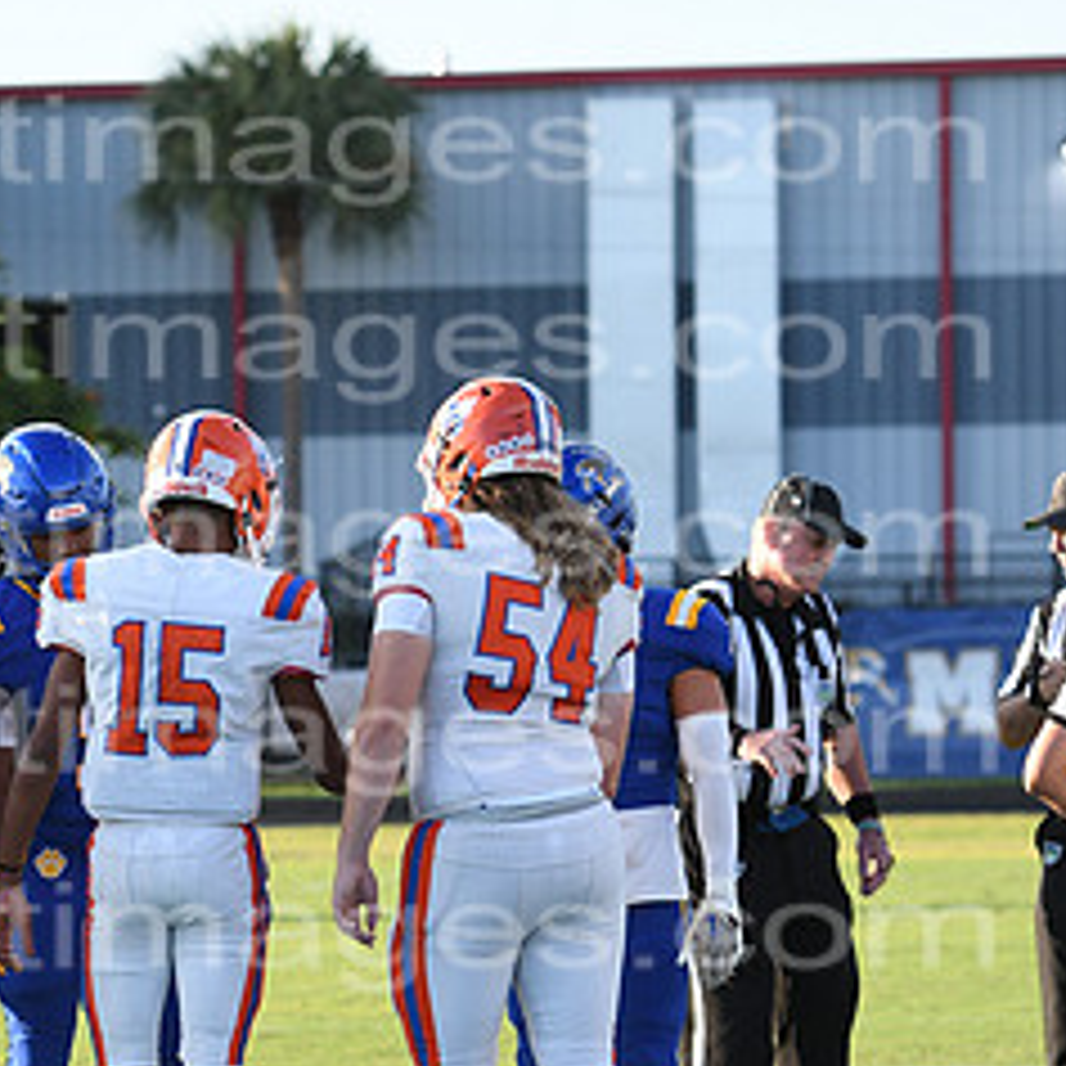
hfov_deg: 5.3
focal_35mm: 328
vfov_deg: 5.3
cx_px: -13
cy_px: 839
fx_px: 11429
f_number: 5.6
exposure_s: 1/500
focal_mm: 105
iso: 220
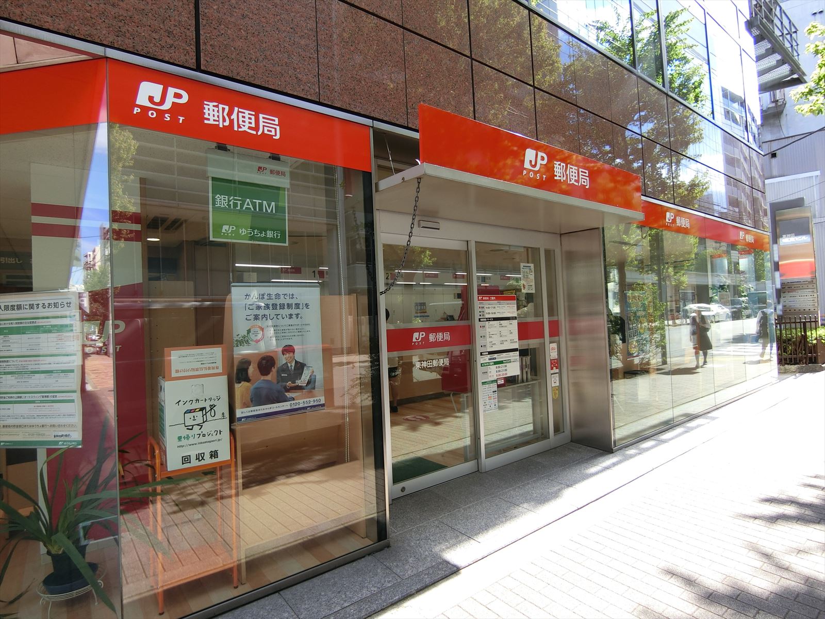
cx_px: 412
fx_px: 453
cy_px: 310
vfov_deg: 68.7
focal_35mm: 19
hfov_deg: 84.7
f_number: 2.7
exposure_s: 1/200
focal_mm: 4.06
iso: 80
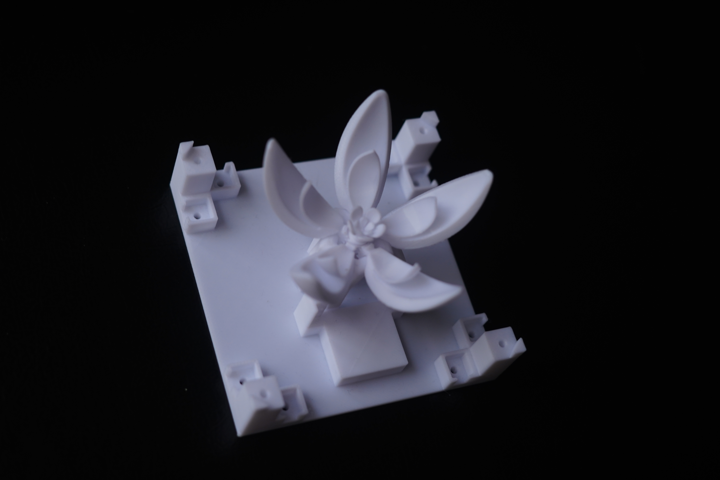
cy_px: 240
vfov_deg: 27.0
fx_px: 1000
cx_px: 360
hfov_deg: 39.6
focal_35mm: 50
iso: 800
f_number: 4
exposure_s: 1/60
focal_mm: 50
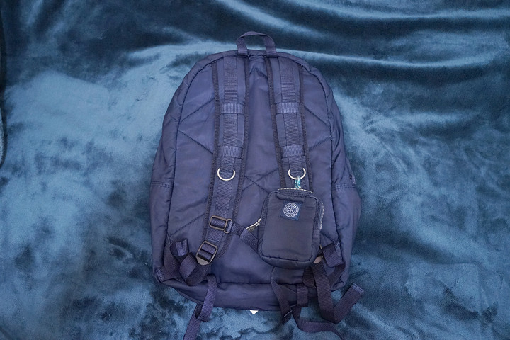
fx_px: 496
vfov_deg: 37.9
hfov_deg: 54.4
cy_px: 170
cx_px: 255
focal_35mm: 35
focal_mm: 35
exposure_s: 1/60
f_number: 3.5
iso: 6400
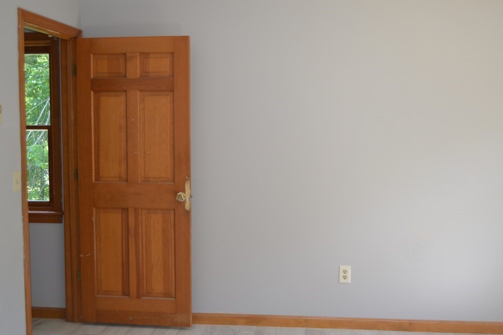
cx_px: 252
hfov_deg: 43.6
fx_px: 629
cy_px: 168
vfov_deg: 29.9
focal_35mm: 45
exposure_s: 1/60
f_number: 4.2
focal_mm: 30
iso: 400
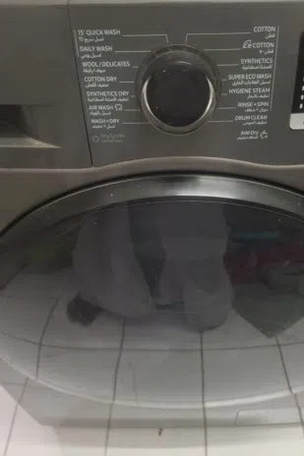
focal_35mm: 33
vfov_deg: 57.2
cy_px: 229
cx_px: 189
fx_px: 418
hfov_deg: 39.7
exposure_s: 1/25
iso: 640
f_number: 1.8
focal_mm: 5.54
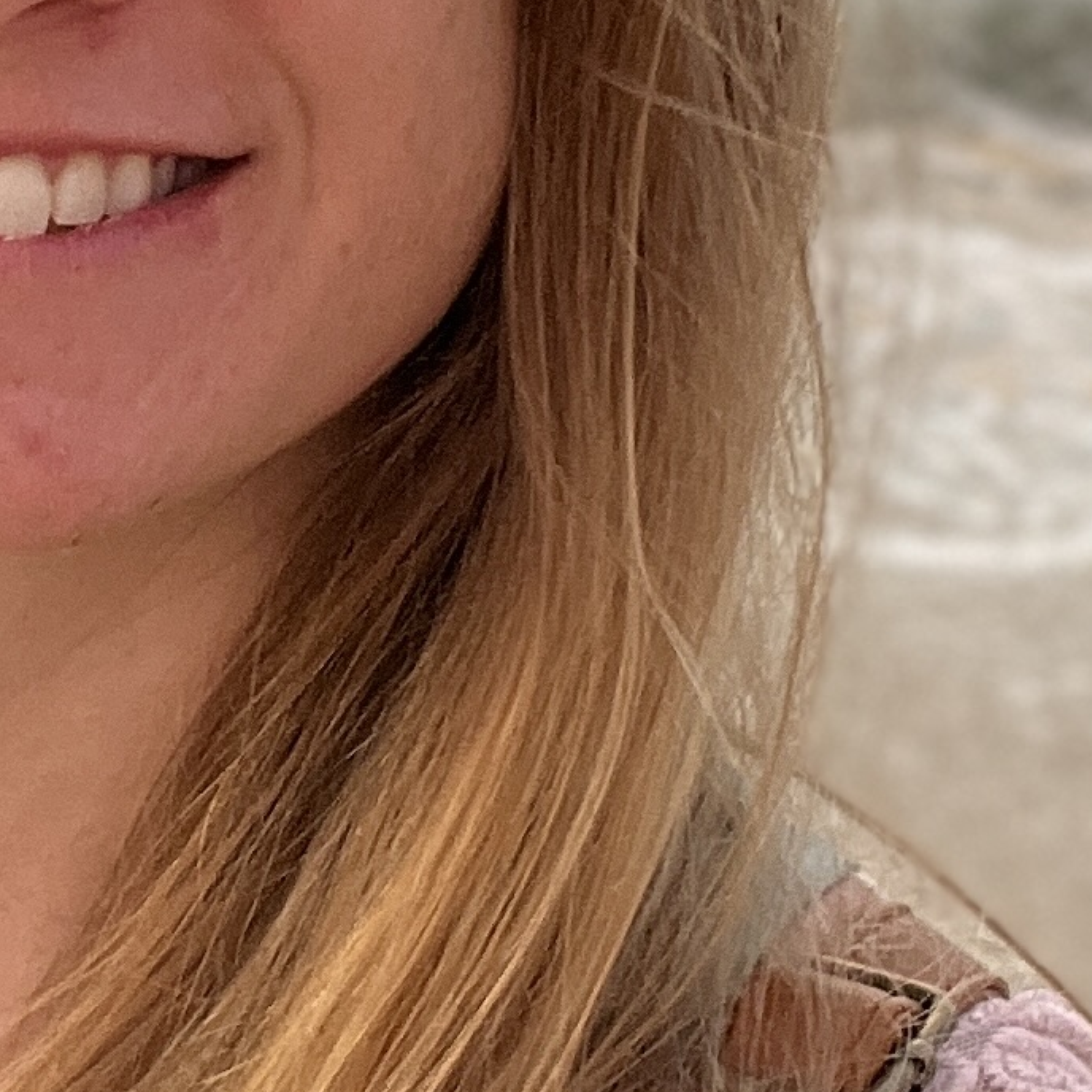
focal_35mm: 119
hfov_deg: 14.3
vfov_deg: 14.6
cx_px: -95
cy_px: 416
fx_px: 4247
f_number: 2.2
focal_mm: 2.71
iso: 125
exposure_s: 1/60
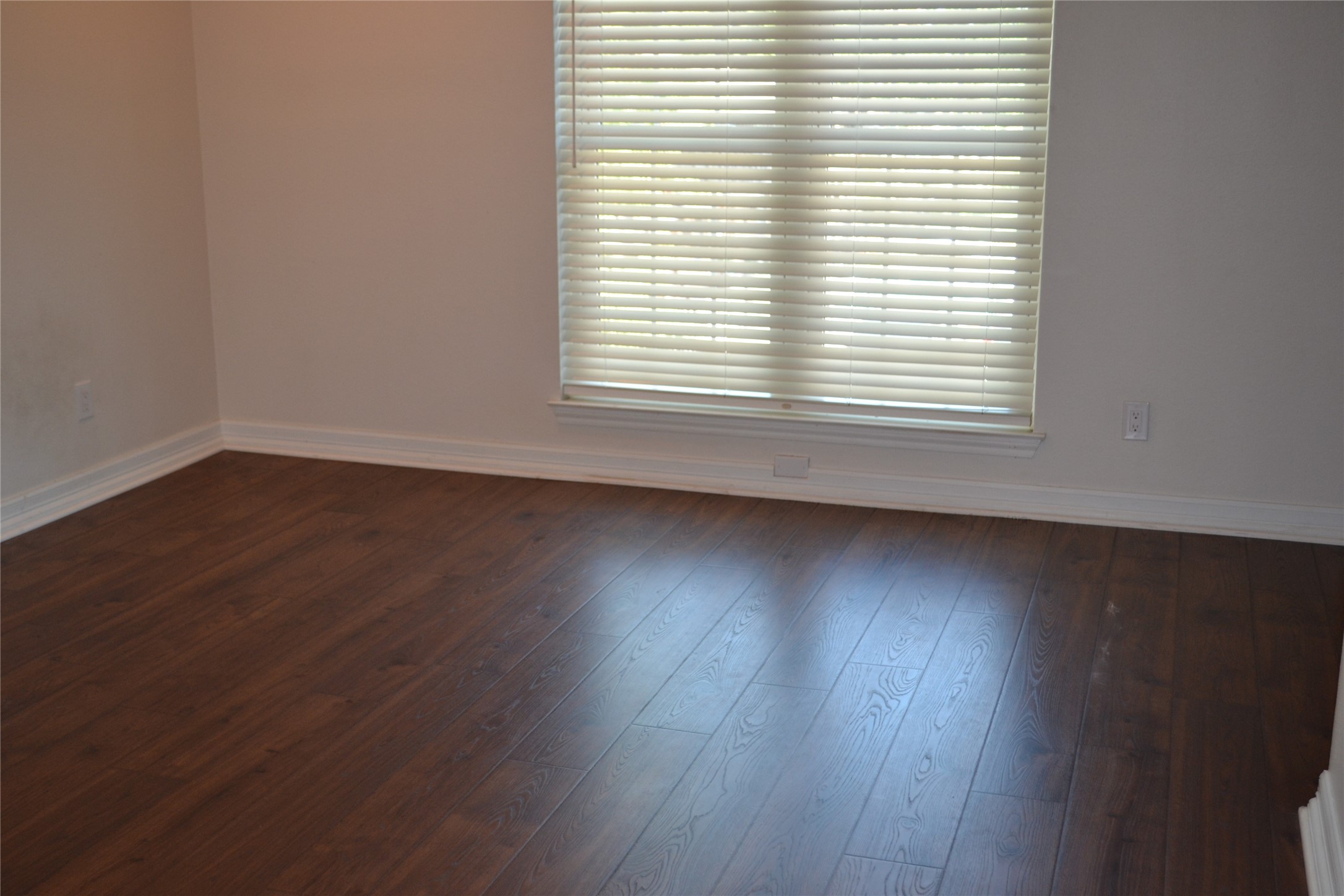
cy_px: 448
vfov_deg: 34.2
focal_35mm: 39
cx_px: 672
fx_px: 1456
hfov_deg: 49.6
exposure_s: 1/60
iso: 500
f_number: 4.2
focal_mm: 26
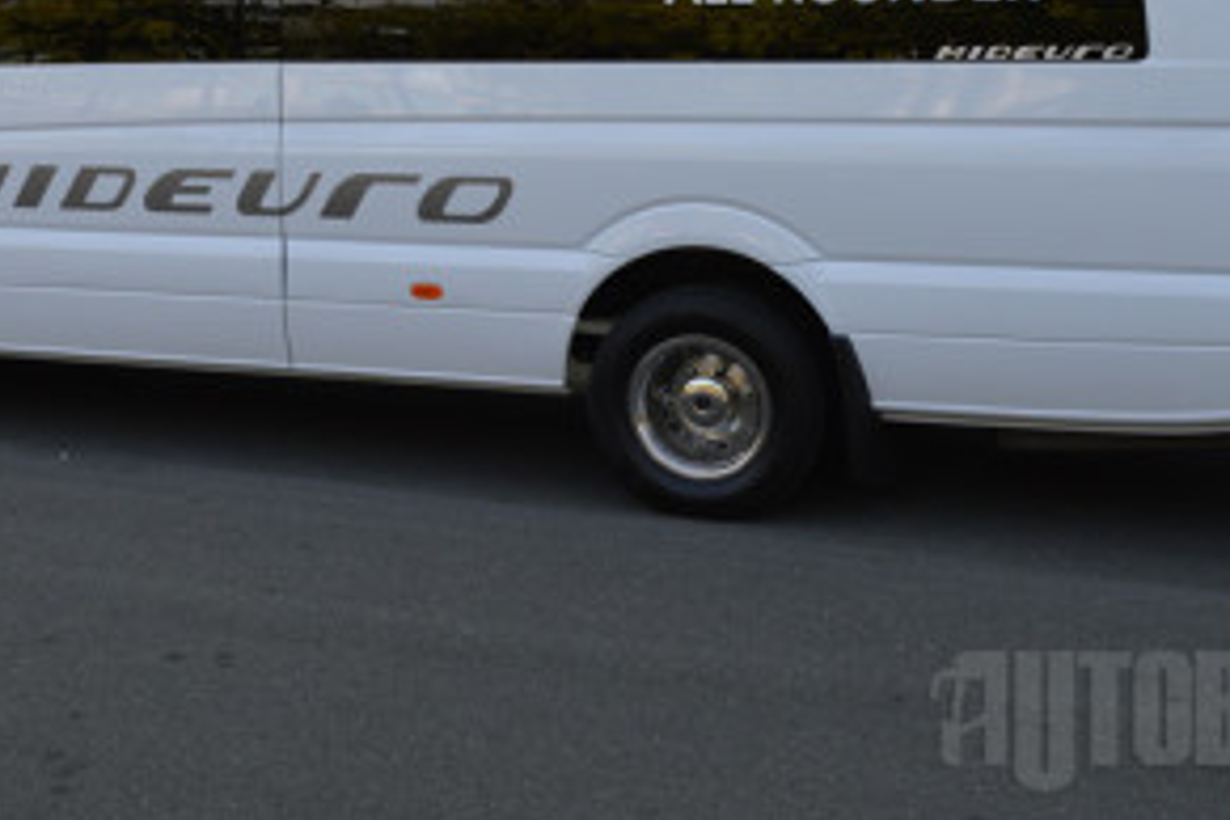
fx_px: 1947
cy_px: -23
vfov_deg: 22.7
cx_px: 336
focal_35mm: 57
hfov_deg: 34.4
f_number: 5.6
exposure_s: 1/125
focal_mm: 18
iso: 110
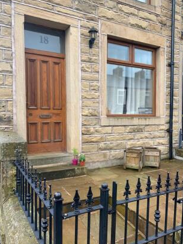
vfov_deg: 63.4
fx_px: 197
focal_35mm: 28
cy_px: 127
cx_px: 88
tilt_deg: +1.0
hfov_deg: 49.8
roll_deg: -1.3
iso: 25
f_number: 1.8
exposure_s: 1/189
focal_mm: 4.25
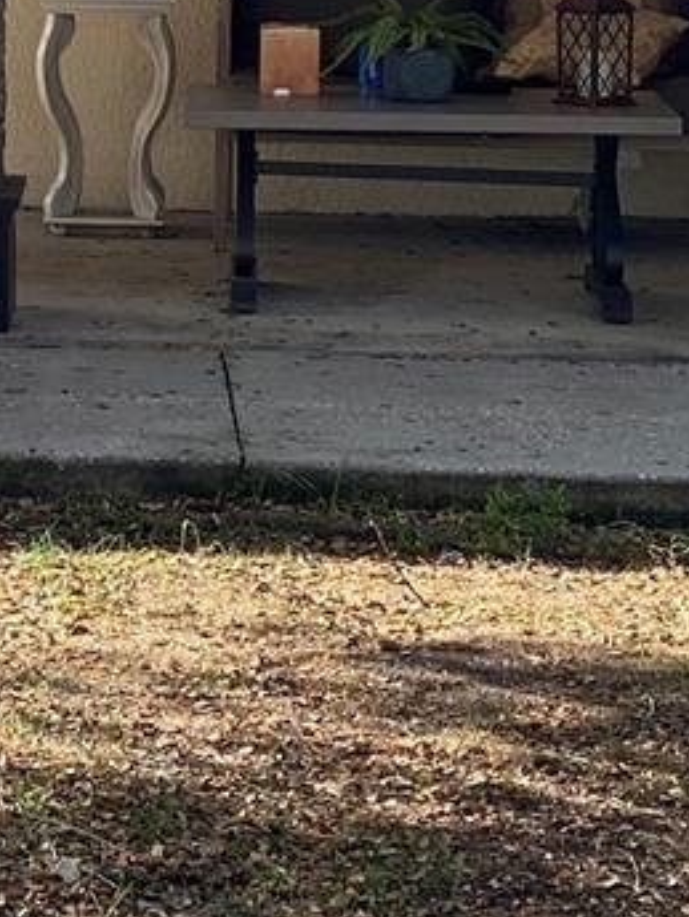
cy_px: -359
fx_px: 4801
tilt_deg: +3.0
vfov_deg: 10.6
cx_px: -146
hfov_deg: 8.1
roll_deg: -0.2
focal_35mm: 181
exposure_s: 1/484
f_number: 2
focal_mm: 6
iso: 20
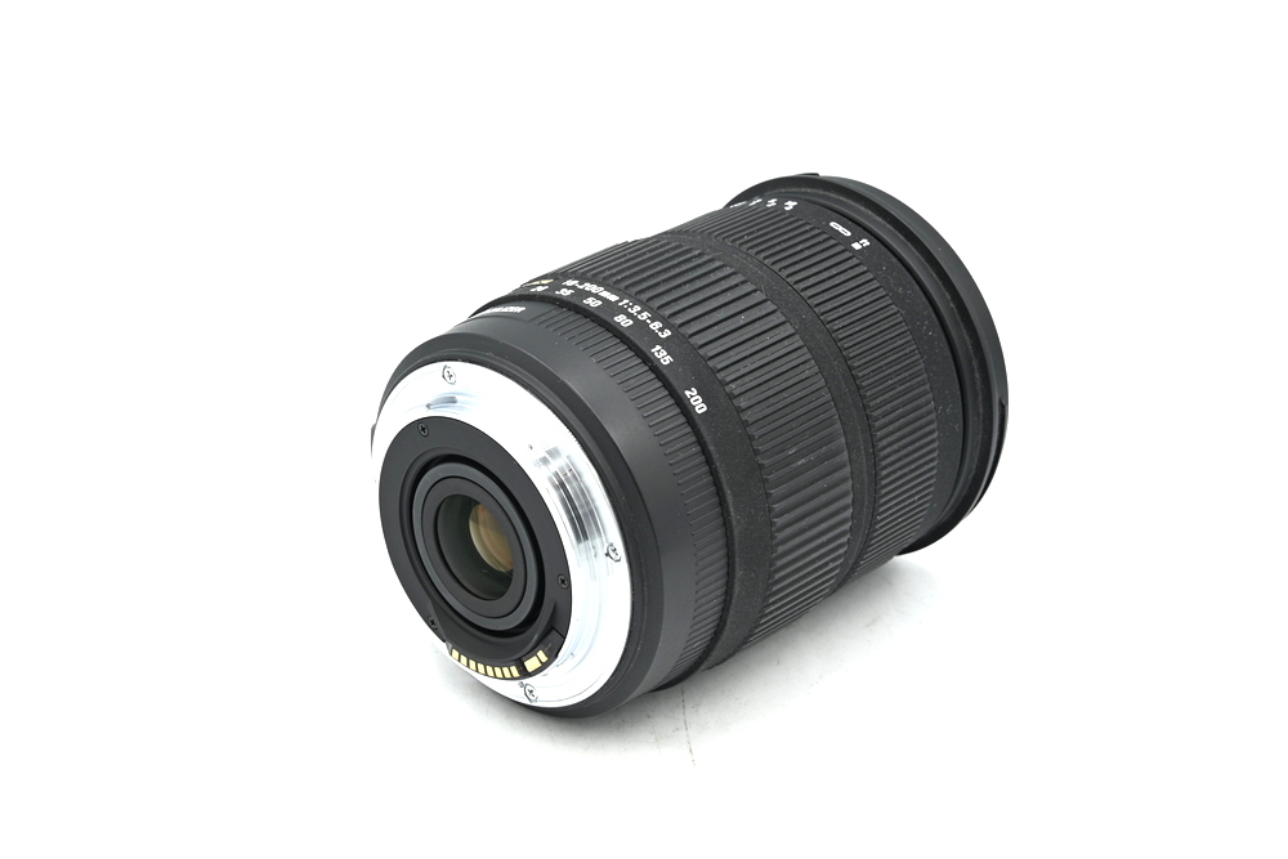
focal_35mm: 75
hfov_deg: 27.0
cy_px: 430
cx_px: 644
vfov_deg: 18.2
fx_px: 2684
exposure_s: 1/13
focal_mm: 75
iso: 100
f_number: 14
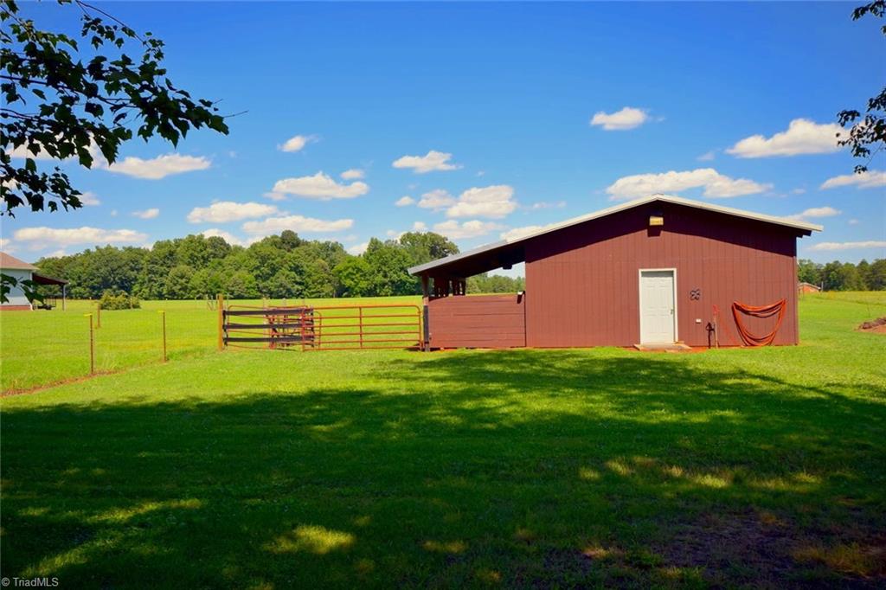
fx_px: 738
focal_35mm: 30
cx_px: 443
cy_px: 295
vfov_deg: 43.6
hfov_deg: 61.9
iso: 140
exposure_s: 1/200
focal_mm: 20
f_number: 10
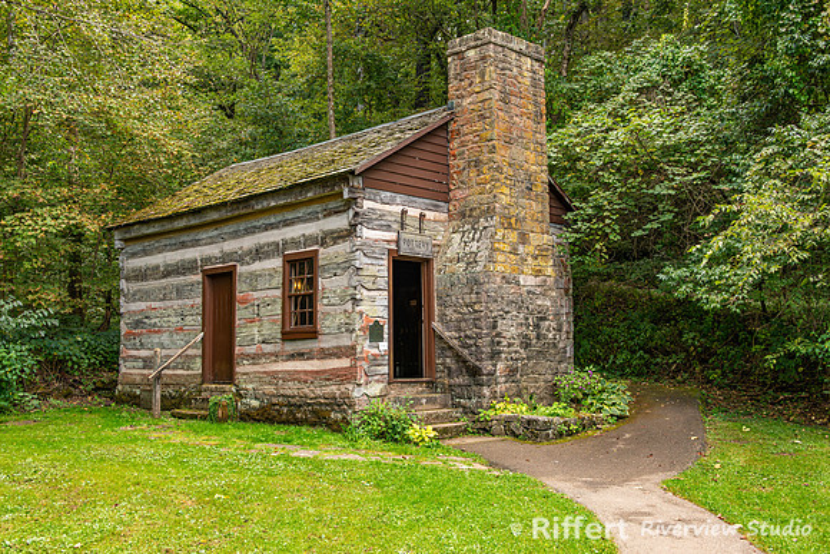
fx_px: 879
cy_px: 277
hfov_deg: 50.6
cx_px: 415
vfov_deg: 35.0
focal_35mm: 38
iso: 1250
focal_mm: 36
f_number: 8
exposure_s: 1/160
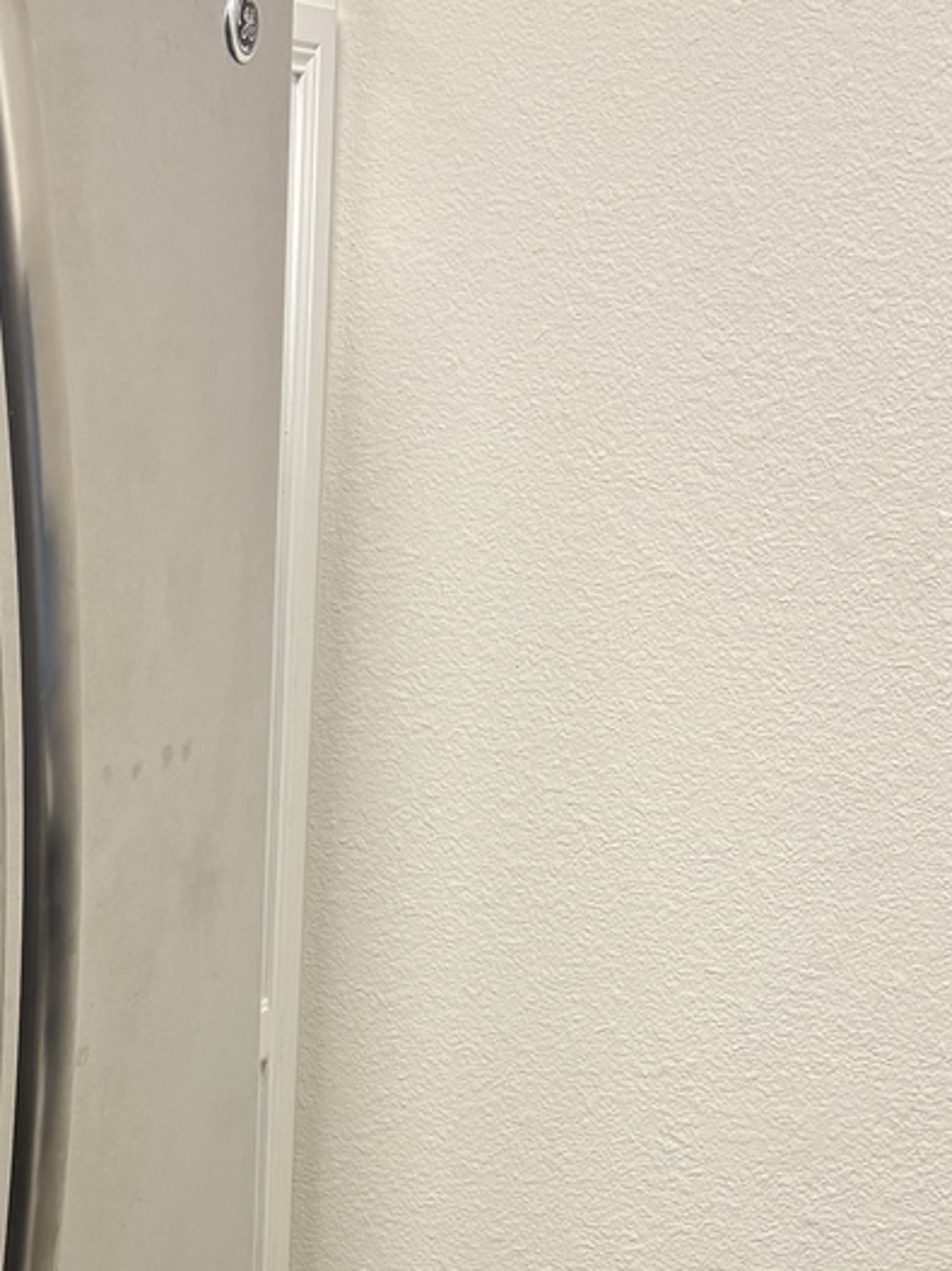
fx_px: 2605
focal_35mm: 71
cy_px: 1114
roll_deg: +0.5
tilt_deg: -17.0
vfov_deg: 26.6
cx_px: -19
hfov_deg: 20.0
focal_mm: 5.96
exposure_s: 1/60
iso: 160
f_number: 1.6
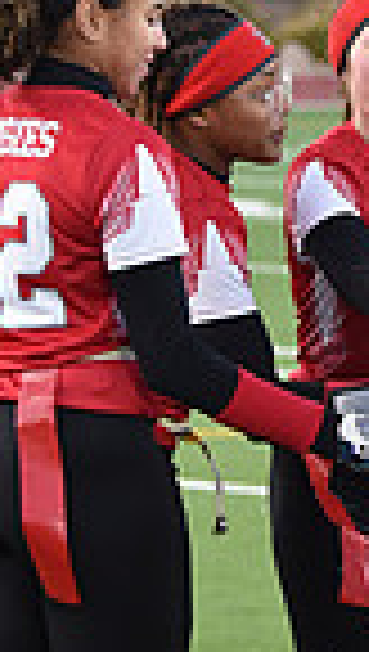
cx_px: 410
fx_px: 4781
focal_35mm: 276
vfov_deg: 7.8
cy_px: 355
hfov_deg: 4.4
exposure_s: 1/800
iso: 1000
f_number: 2.8
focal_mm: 85
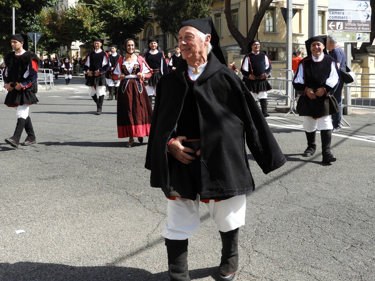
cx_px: 188
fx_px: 542
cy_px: 140
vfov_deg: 29.1
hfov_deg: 38.2
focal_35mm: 50
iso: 100
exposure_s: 1/400
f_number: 4
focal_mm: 9
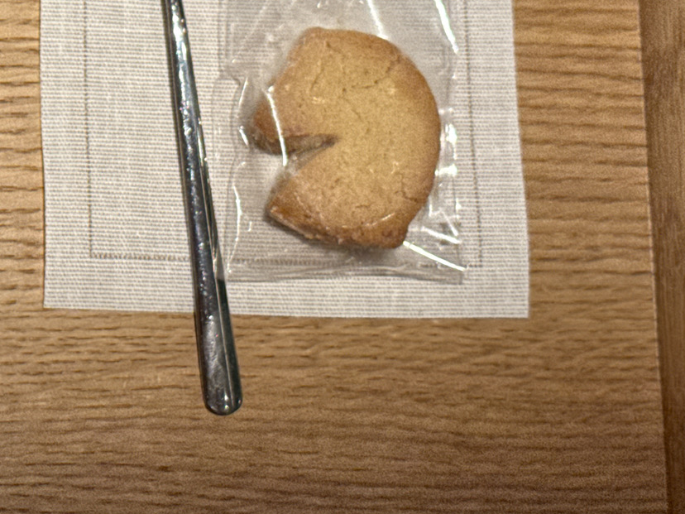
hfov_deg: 16.4
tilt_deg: -76.6
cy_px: 39
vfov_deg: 12.7
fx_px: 2295
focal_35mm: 116
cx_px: -106
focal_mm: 6.76
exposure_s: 1/132
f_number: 1.78
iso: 50
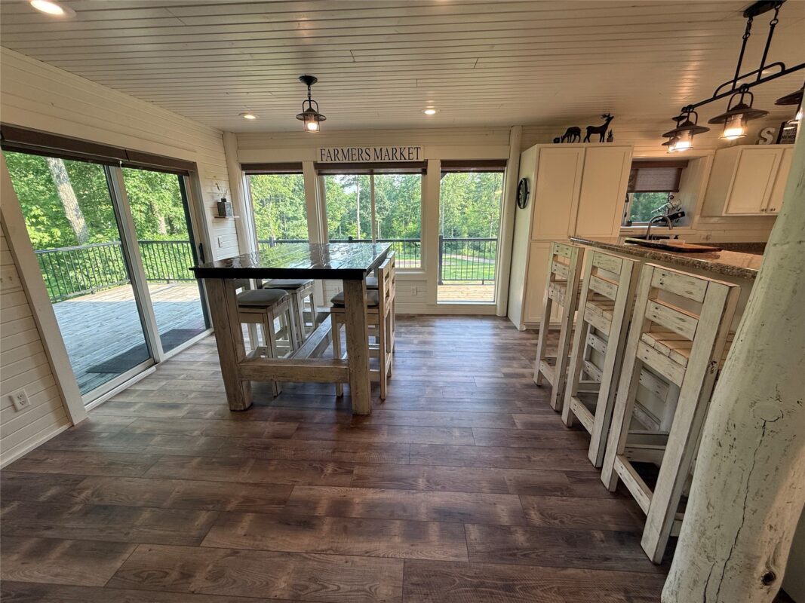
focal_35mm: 14
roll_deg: +0.1
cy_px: 302
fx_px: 326
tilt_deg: -15.4
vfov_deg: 85.7
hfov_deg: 102.1
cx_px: 402
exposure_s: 1/120
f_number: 2.2
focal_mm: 2.22
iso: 64
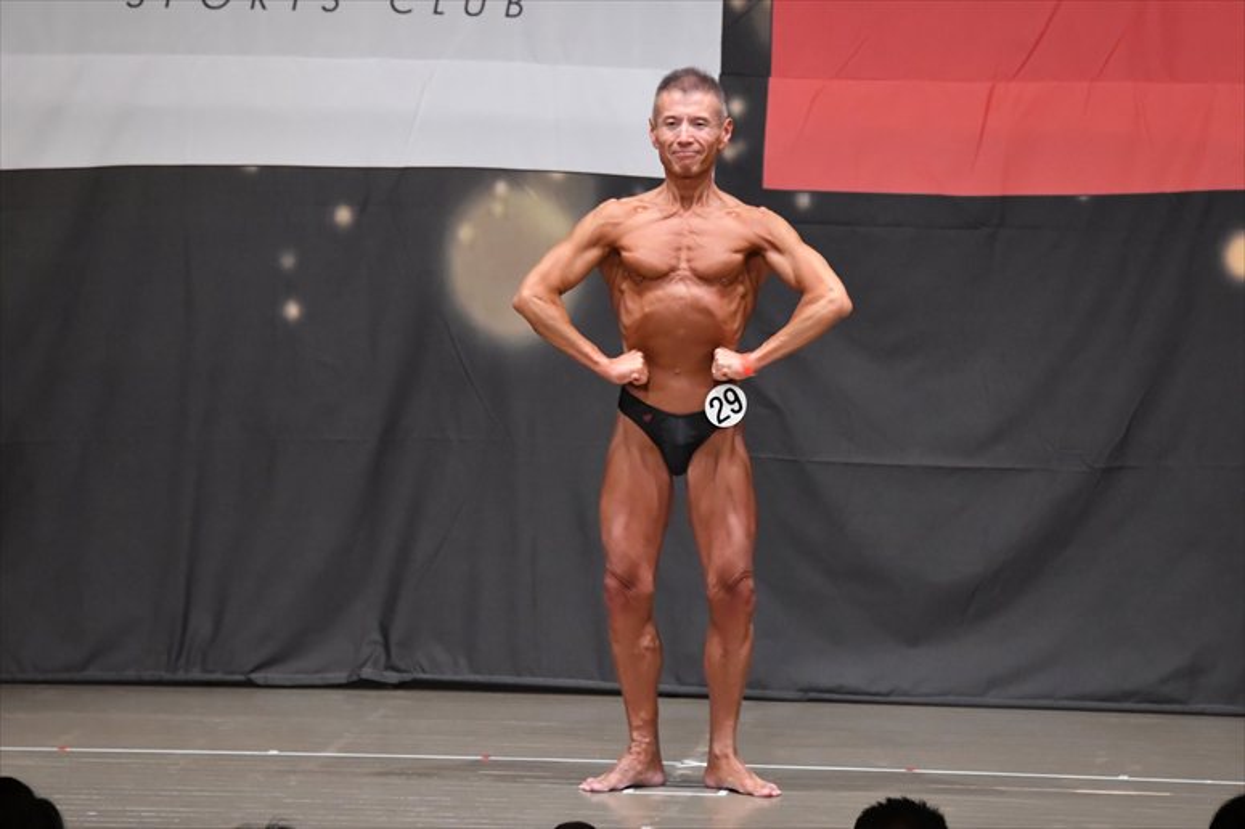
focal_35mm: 225
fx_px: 7778
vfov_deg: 6.1
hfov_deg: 9.2
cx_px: 622
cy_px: 414
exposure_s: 1/400
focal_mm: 150
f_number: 5.6
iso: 6400
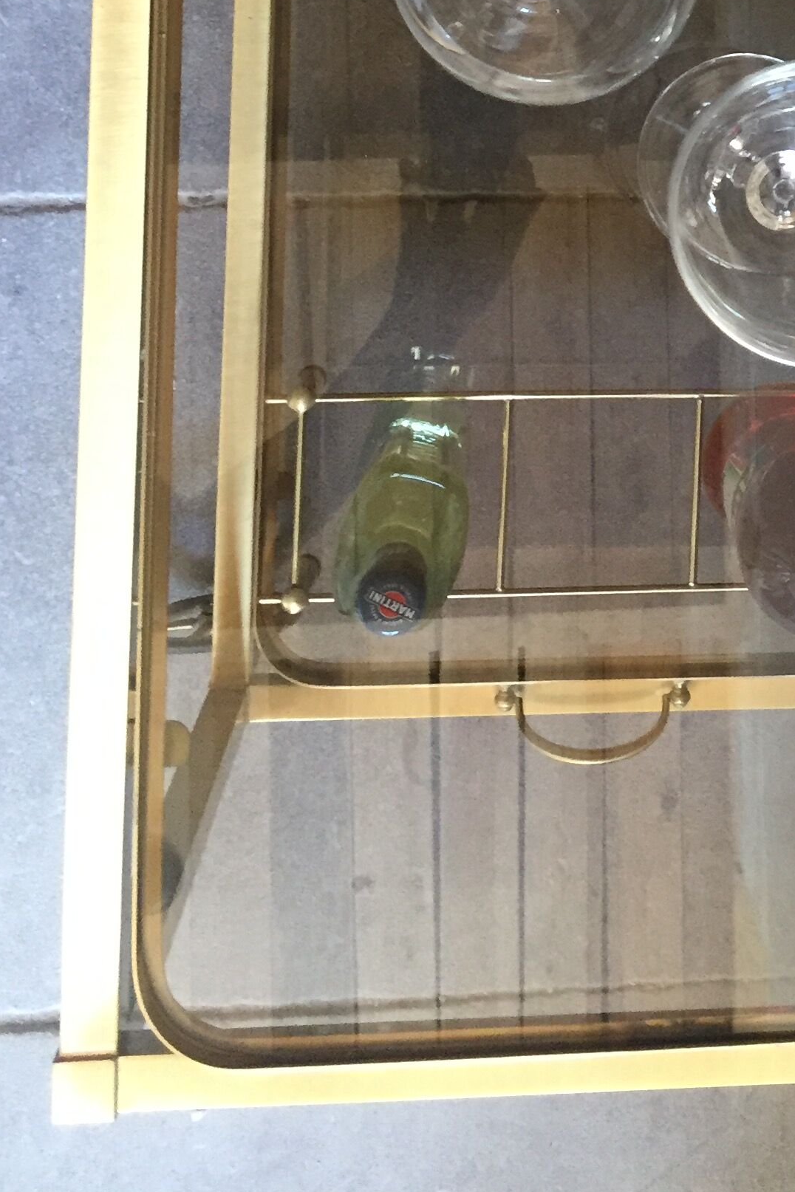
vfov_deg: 30.5
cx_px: 794
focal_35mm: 61
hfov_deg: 21.5
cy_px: -10
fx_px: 2020
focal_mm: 4.15
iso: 250
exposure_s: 1/33
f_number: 2.2
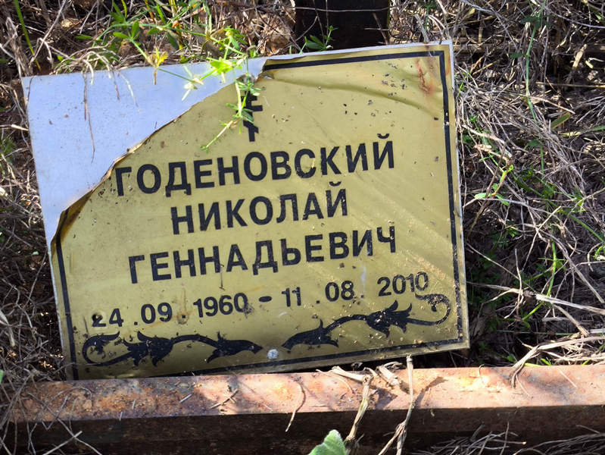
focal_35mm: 50
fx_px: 874
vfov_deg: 29.1
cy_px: 228
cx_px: 302
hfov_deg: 38.2
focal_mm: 4.71
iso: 50
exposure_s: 1/153
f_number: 1.7
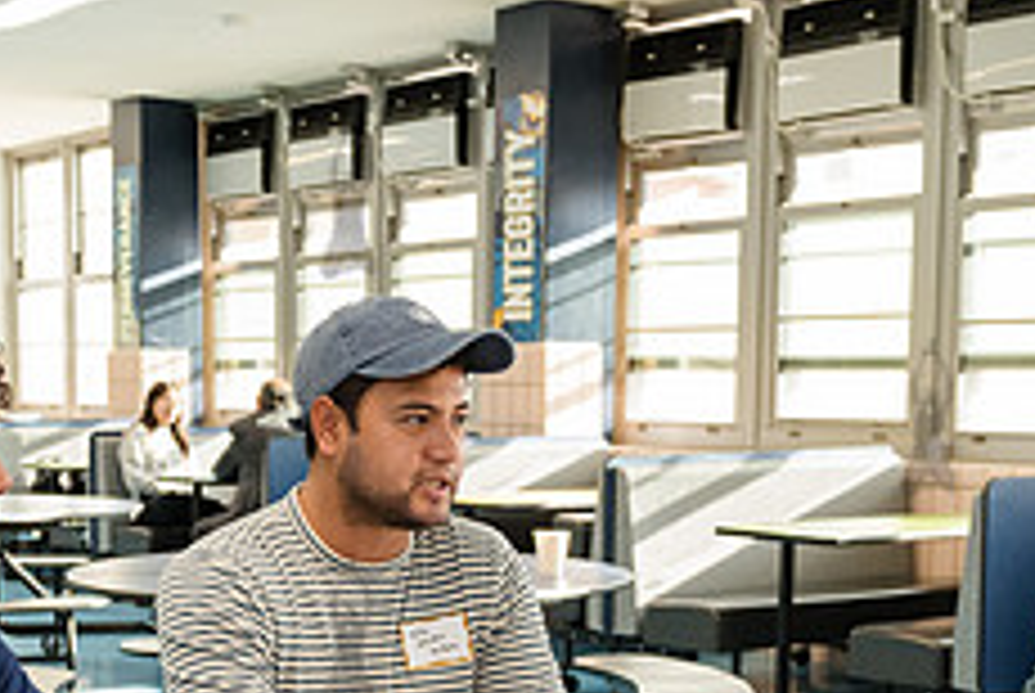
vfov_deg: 18.6
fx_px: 2073
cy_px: 658
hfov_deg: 28.0
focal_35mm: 72
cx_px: 405
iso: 1600
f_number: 3.5
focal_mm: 27
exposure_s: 1/125
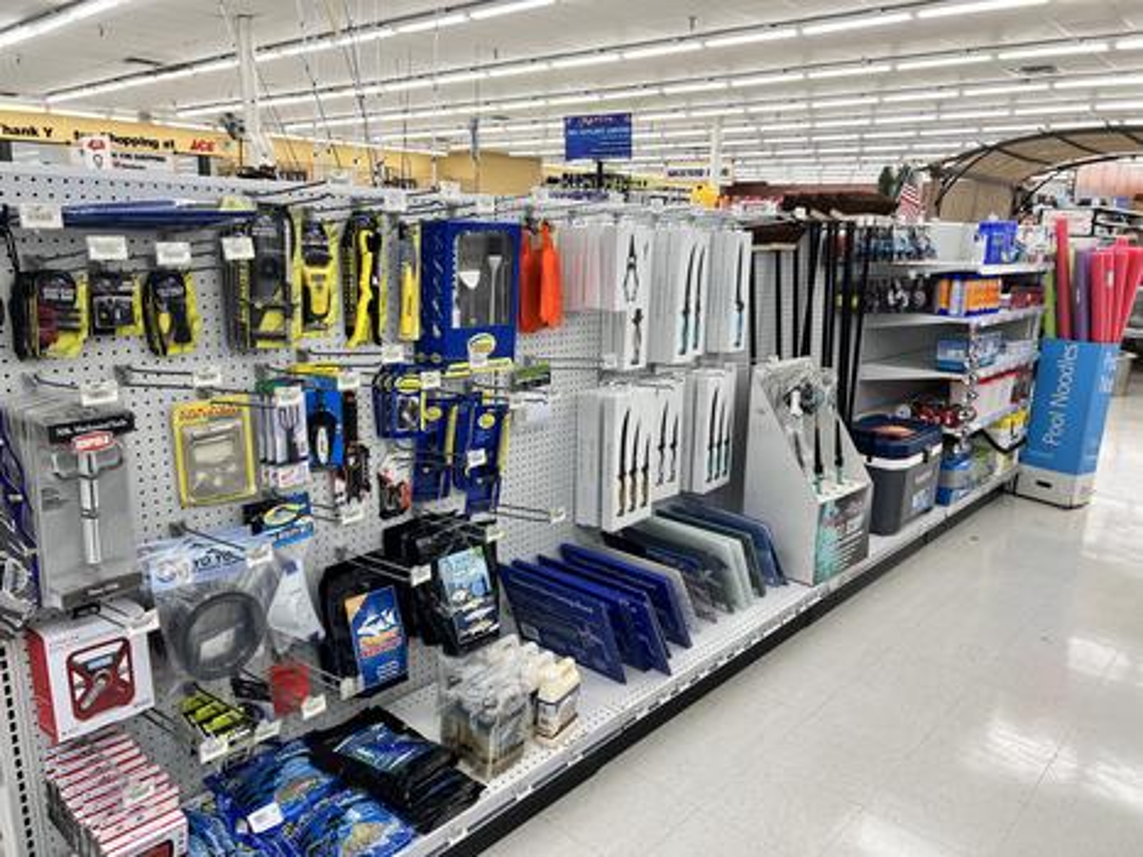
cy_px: 428
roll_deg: -1.4
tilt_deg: -13.9
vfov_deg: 53.0
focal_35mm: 26
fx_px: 858
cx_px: 572
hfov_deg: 67.3
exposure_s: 1/139
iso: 50
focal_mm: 5.7
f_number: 1.5
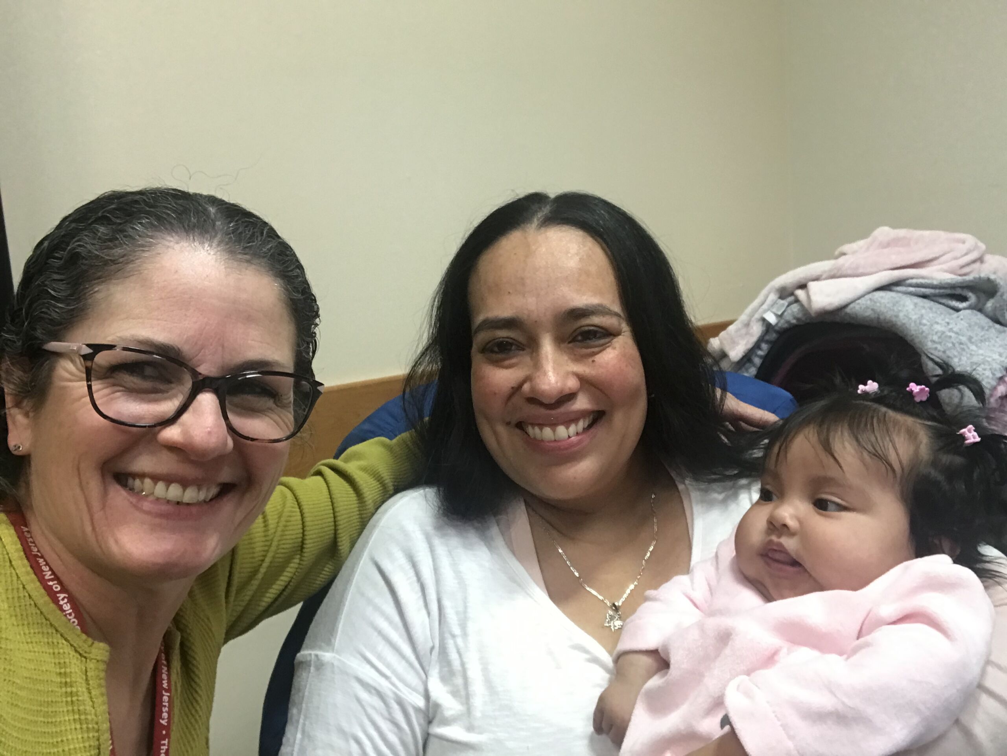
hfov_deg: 56.8
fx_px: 931
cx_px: 504
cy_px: 378
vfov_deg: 44.2
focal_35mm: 32
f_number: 2.2
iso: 100
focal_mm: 2.87
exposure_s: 1/30
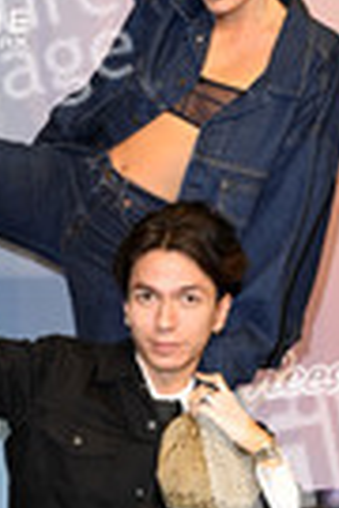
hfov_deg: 14.3
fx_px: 1342
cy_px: 245
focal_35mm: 95
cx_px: 49
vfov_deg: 21.5
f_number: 5.6
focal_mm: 32
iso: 400
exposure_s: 1/160
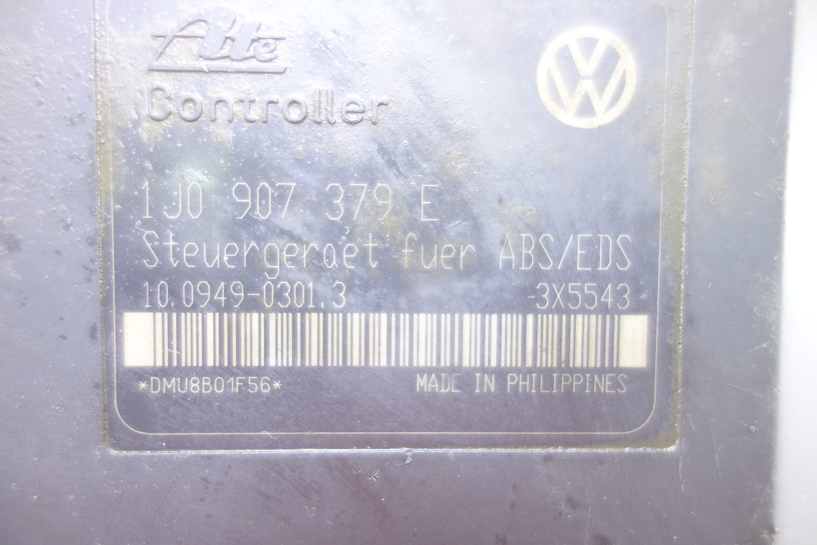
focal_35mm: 28
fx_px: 635
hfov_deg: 65.5
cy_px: 272
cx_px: 408
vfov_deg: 46.4
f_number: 1.8
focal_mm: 10.4
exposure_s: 1/30
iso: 250
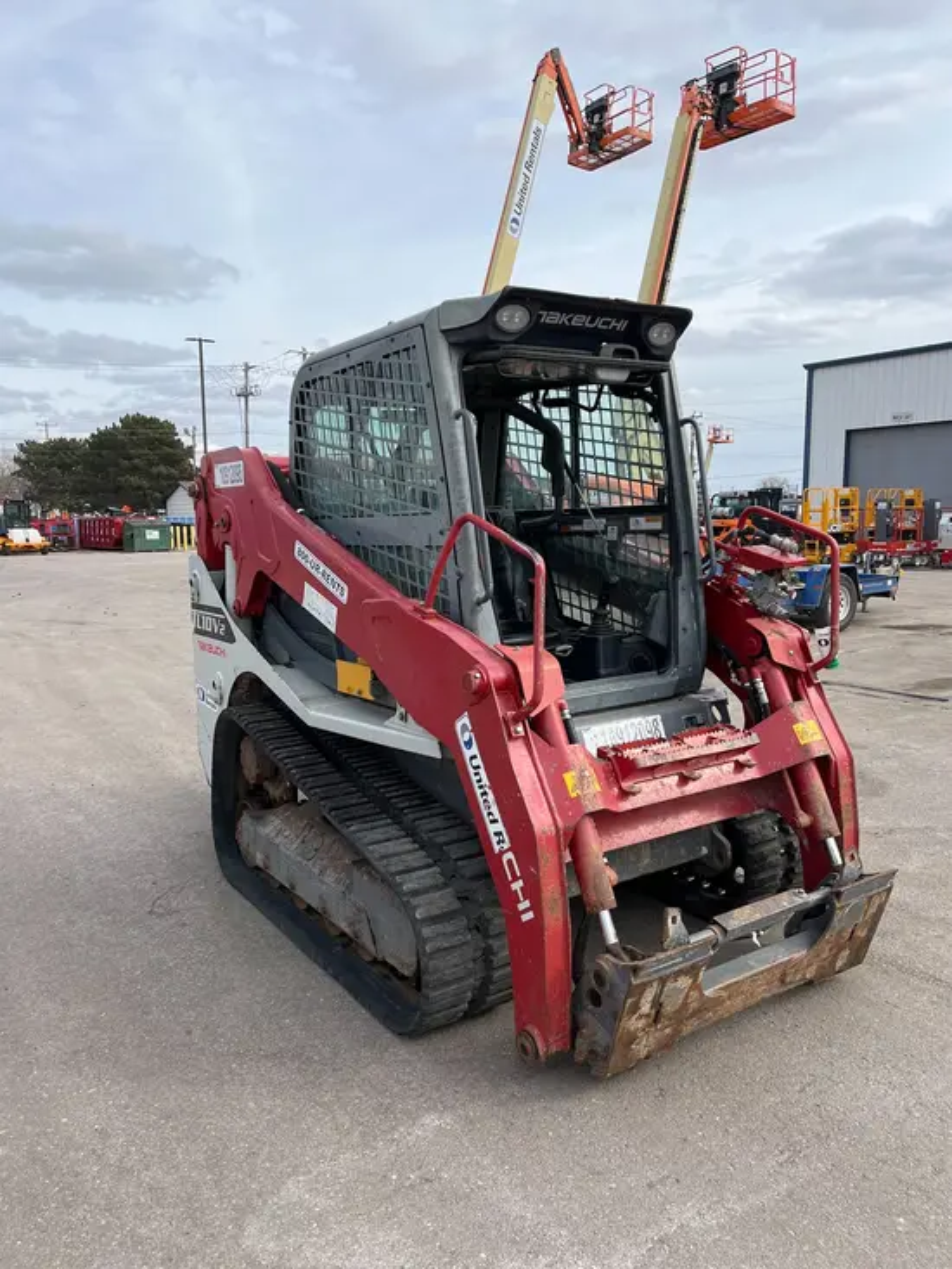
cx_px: 476
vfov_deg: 67.3
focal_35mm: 26
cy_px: 634
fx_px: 953
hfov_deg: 53.1
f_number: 1.6
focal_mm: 5.1
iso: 50
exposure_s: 1/2358
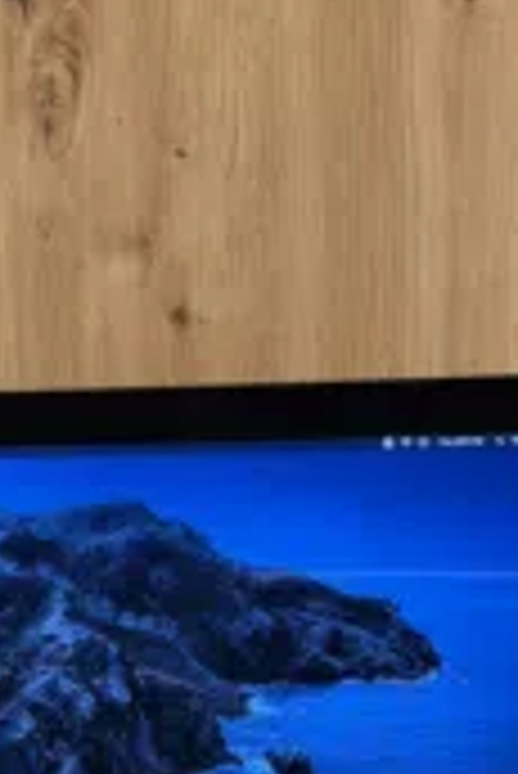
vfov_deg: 17.2
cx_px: 27
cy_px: 792
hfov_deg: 11.7
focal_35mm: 116
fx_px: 2498
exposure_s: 1/50
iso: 64
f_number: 1.78
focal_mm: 6.76
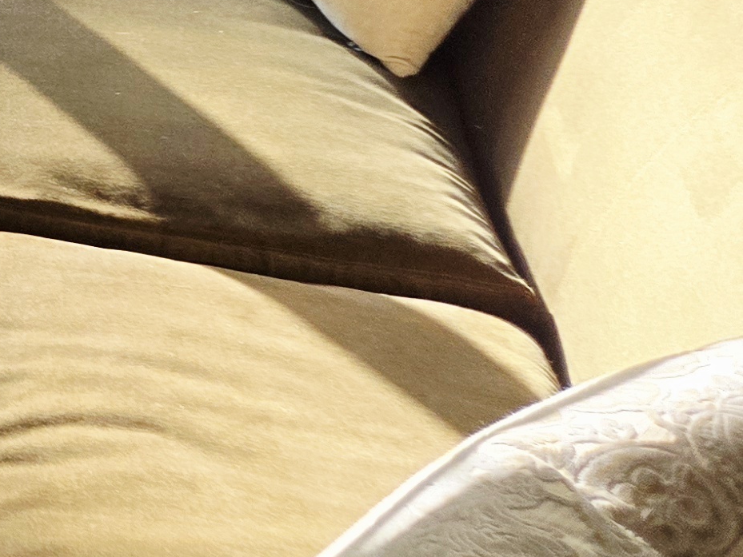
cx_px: -831
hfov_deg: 15.2
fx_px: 2125
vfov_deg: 14.4
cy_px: -156
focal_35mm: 99
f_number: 1.8
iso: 160
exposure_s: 1/182
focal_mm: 5.4
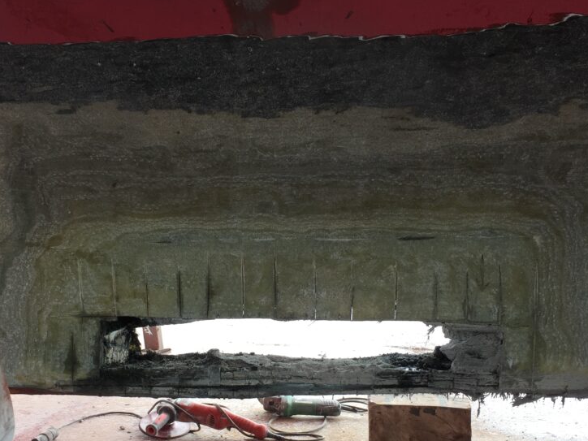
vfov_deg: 34.7
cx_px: 272
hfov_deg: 45.7
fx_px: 696
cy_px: 305
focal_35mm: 41
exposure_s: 1/107
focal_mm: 4.15
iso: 32
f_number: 2.2
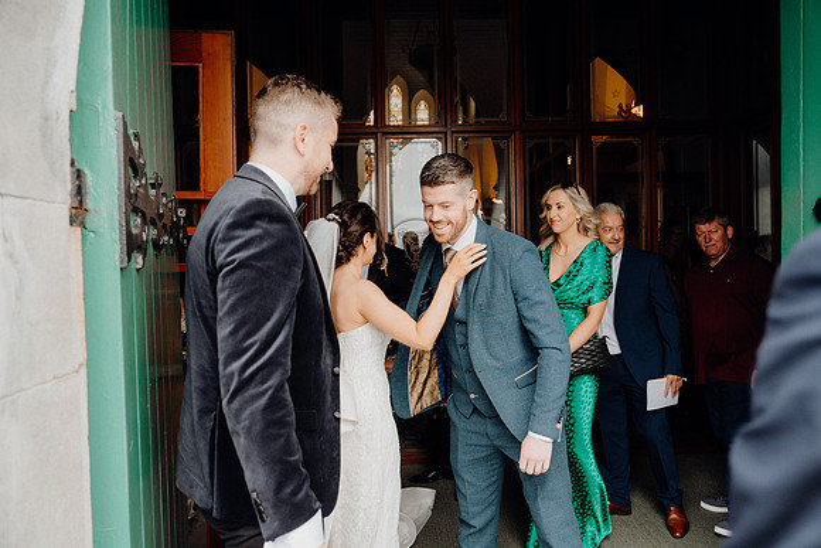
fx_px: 616
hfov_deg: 67.4
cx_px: 410
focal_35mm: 27
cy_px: 274
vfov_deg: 48.0
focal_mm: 27
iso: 320
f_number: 3.5
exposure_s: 1/200
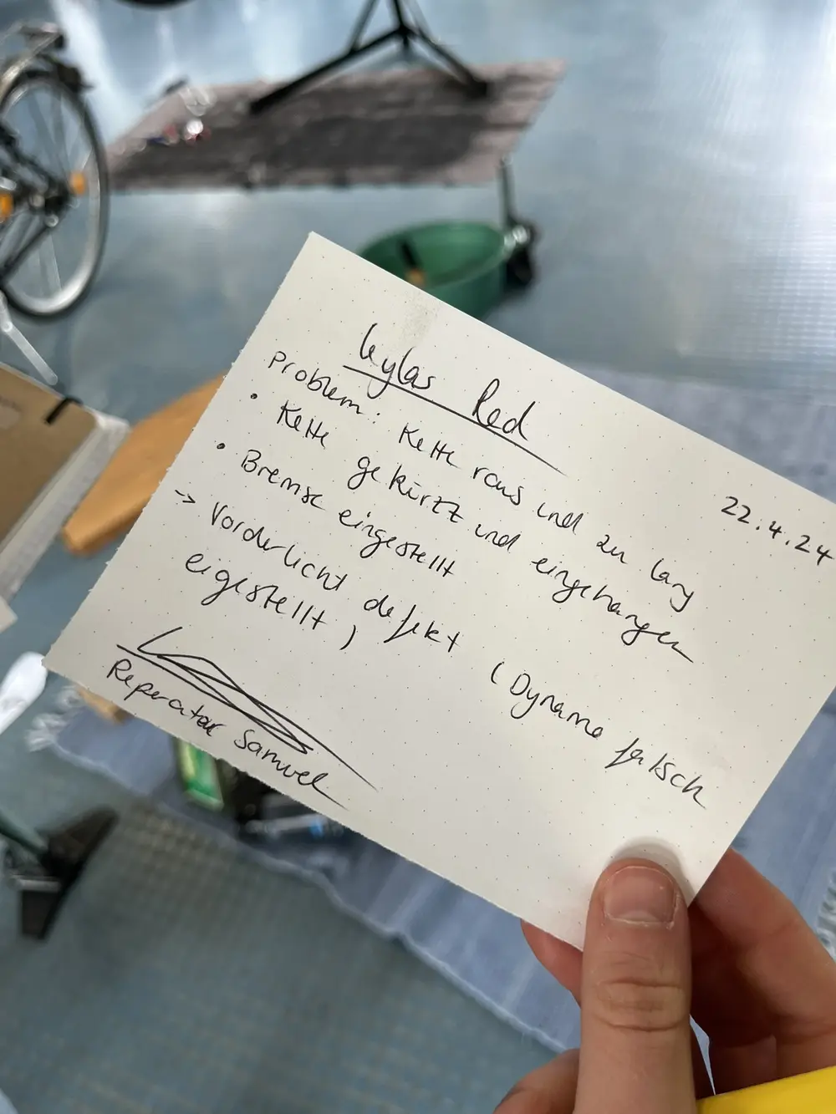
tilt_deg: -46.7
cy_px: 557
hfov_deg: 53.1
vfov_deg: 67.3
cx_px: 418
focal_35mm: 26
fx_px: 837
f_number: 1.6
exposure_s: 1/121
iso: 64
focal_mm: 5.1
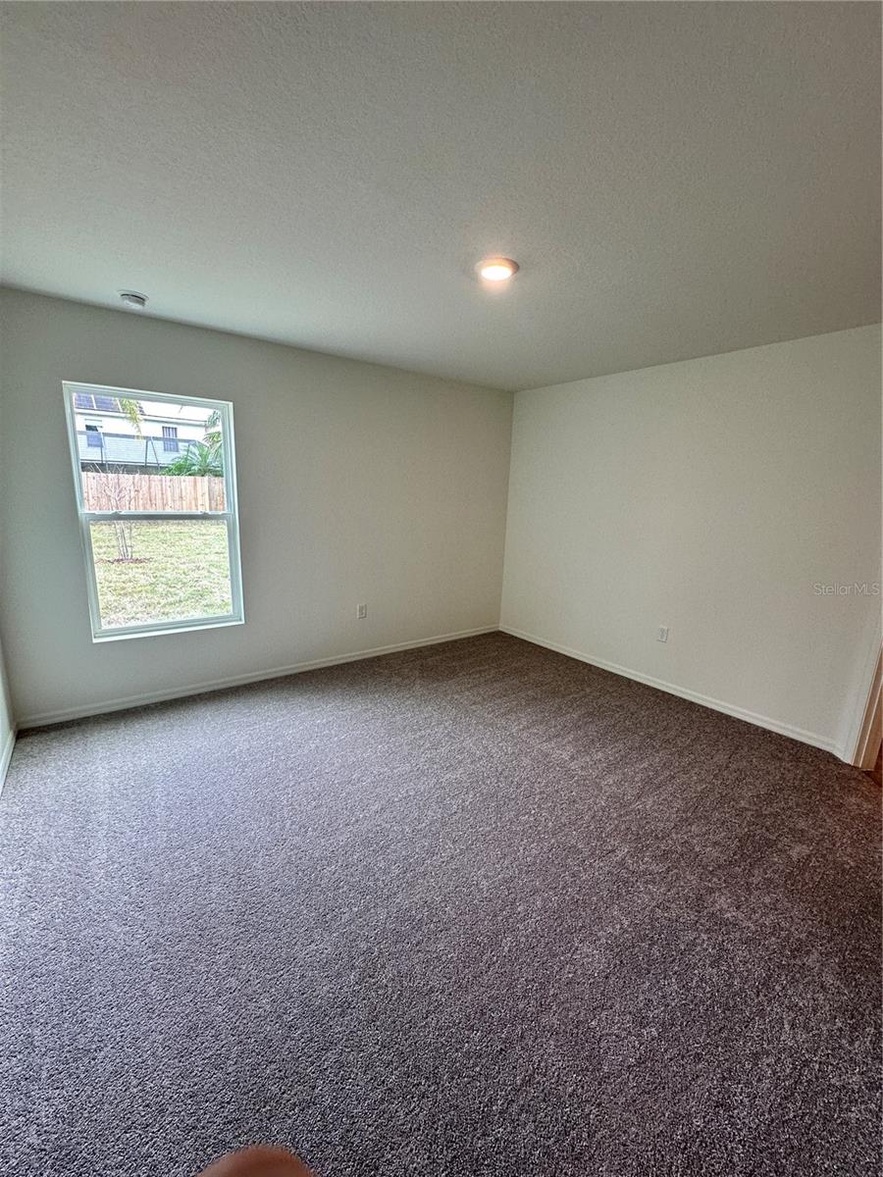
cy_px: 588
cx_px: 442
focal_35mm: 14
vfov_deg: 102.1
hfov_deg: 85.7
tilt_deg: -10.7
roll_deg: -3.0
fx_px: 476
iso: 125
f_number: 2.2
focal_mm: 2.22
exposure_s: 1/120
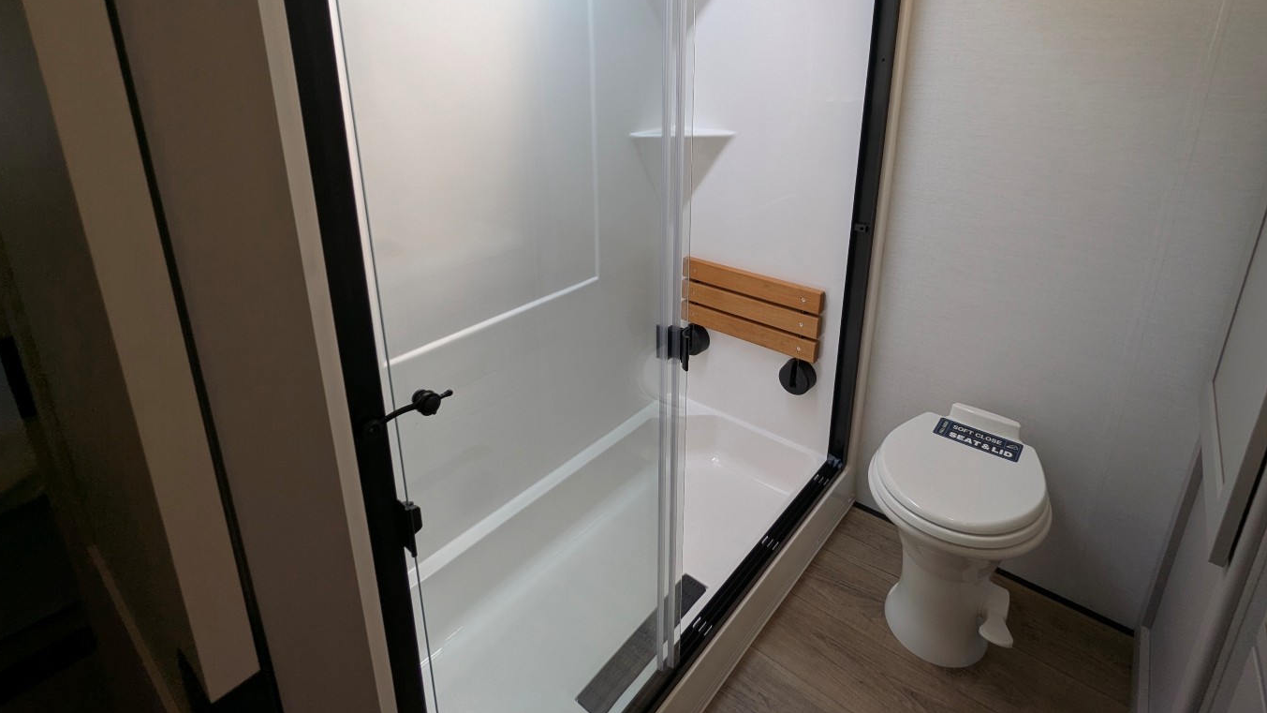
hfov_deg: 92.7
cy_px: 232
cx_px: 640
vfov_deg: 59.5
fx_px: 605
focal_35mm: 18
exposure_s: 1/276
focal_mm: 2.35
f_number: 2.2
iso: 57
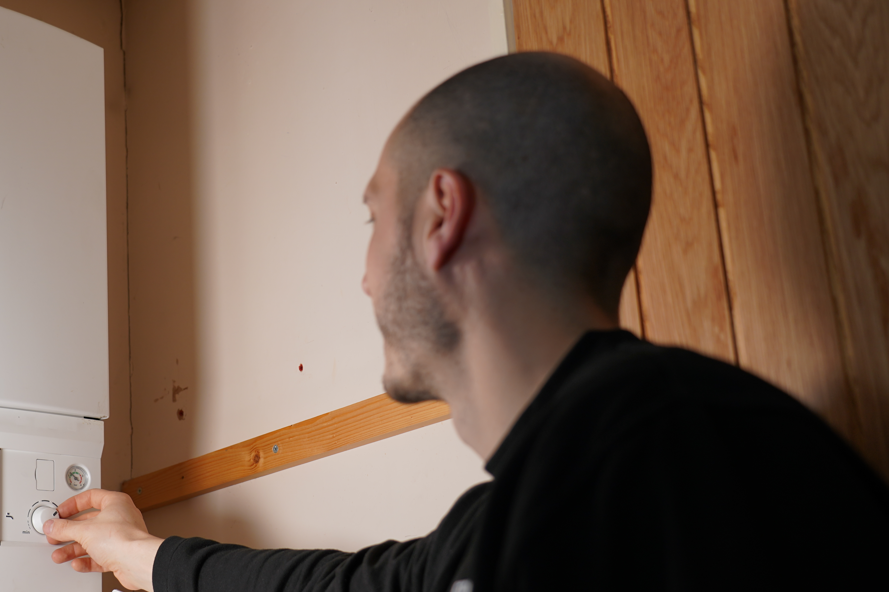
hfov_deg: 35.2
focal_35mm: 56
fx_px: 1383
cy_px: 338
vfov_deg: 24.2
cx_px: 276
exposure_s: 1/125
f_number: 4
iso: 200
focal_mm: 38
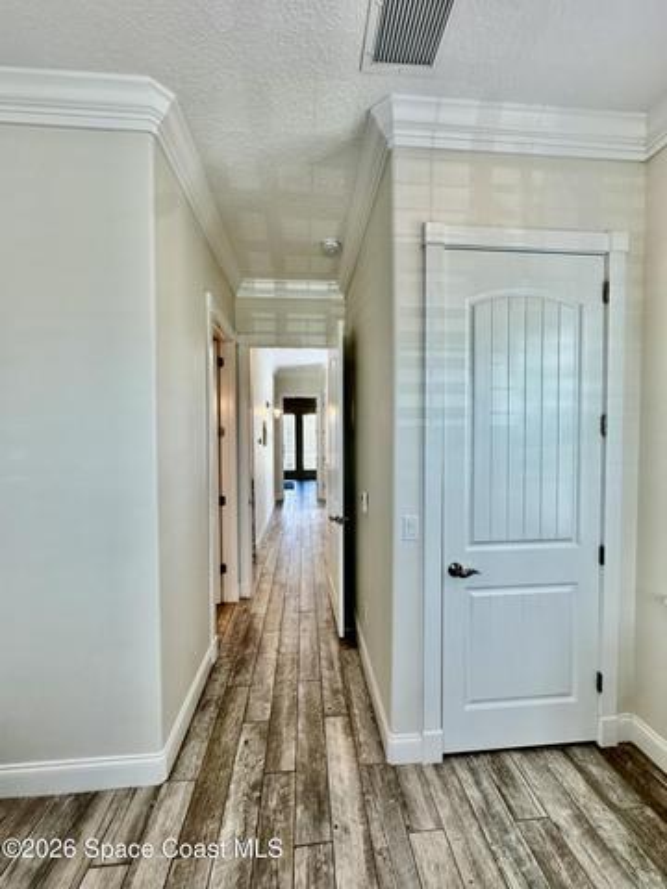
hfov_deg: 85.7
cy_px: 444
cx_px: 334
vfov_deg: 102.1
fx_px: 360
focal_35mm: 14
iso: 100
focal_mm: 2.22
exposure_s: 1/120
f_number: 2.2
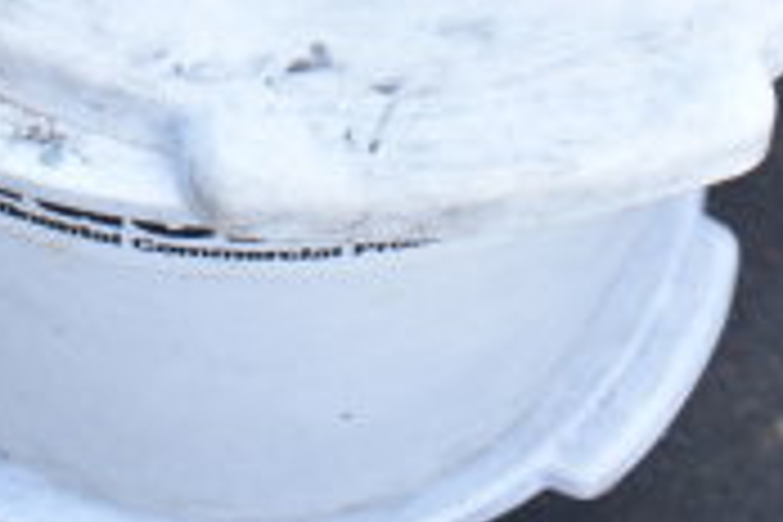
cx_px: 266
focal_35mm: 105
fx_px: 2284
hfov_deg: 19.4
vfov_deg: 12.1
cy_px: -385
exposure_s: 1/100
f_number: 5
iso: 200
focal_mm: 20
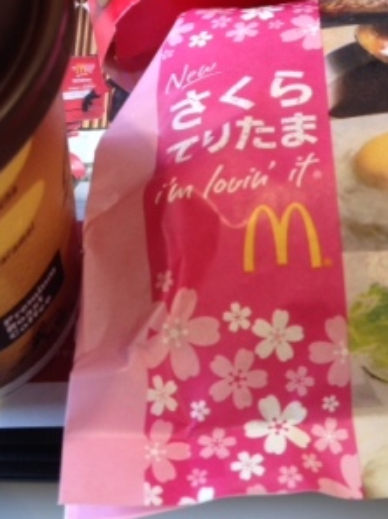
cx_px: 228
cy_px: 149
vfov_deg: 32.3
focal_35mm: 59
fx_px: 884
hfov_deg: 24.7
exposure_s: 1/30
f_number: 2.4
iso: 50
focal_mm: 4.28
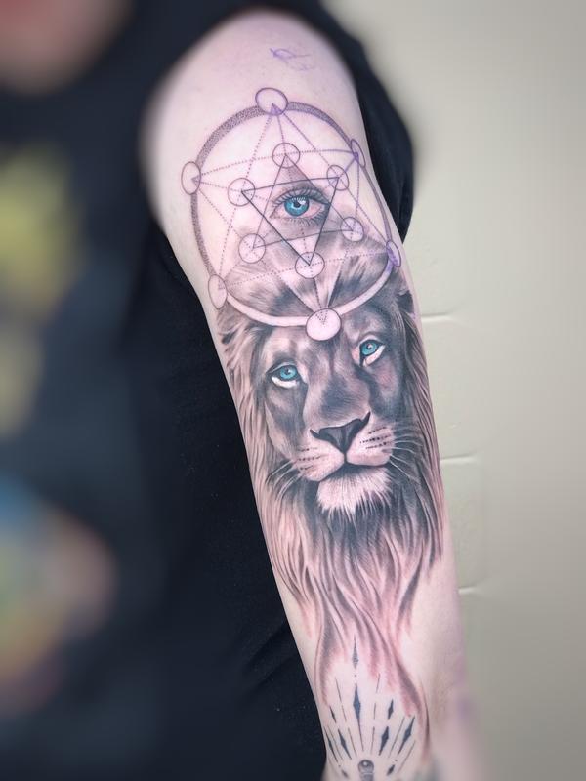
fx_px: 1287
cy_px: 390
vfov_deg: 33.8
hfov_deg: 25.7
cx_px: 293
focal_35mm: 57
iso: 20
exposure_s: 1/129
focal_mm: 6.6
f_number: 2.8
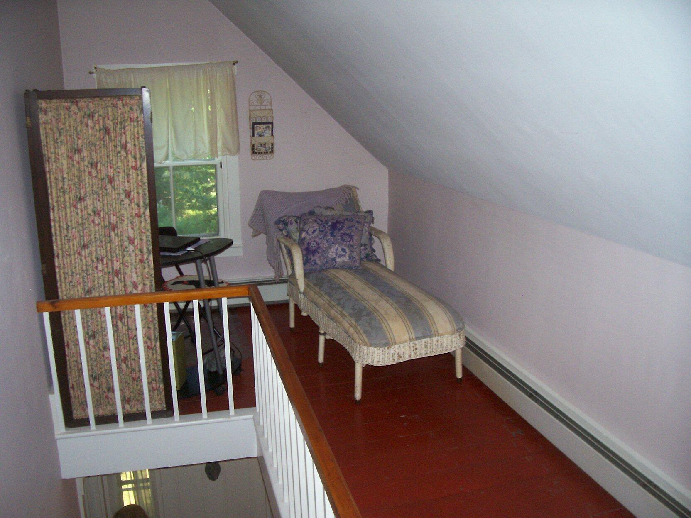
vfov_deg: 41.8
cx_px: 346
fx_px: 679
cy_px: 259
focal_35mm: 34
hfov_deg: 54.0
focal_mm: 5.6
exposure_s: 1/112
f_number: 2.7
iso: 140
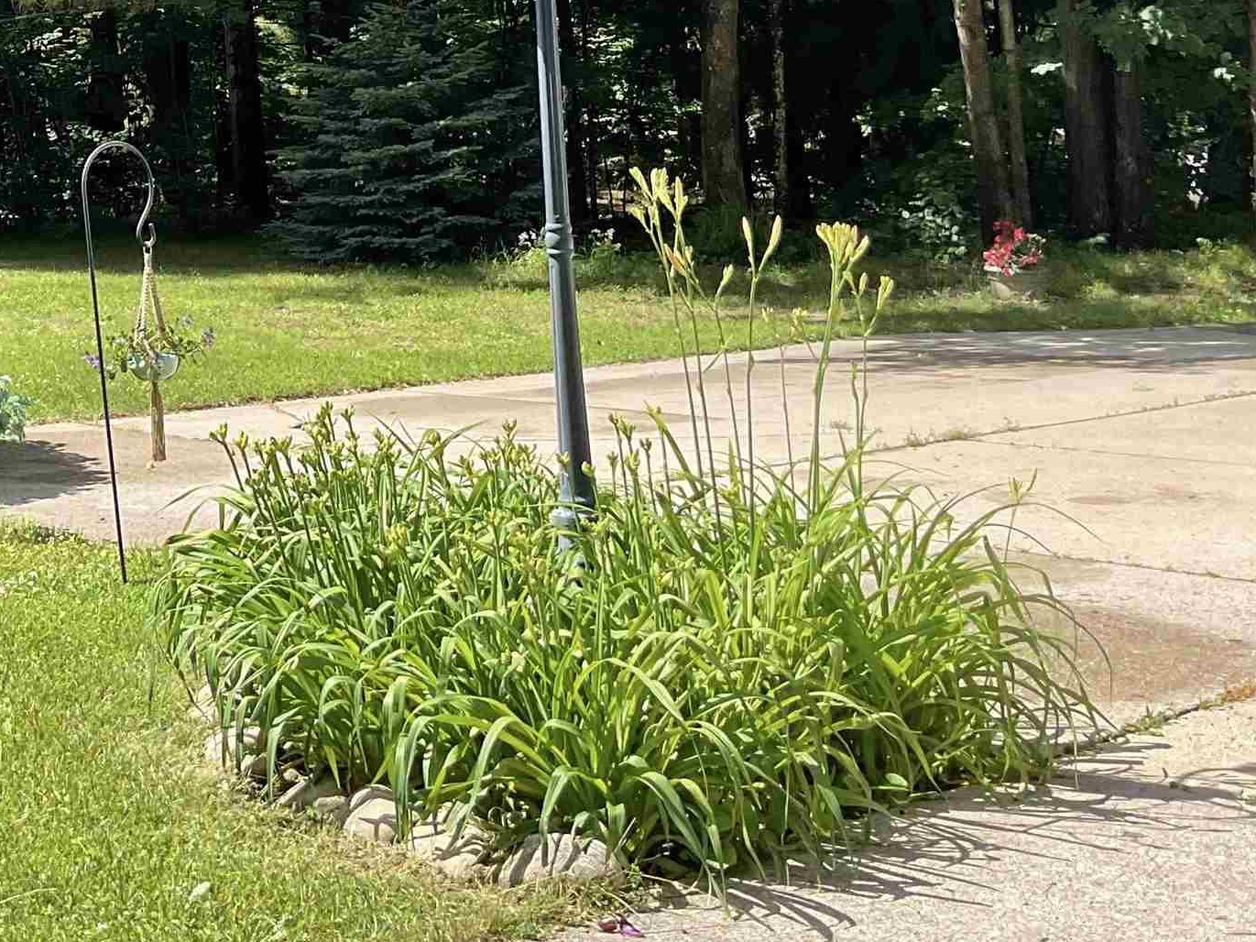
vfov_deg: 21.5
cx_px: -18
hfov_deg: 27.9
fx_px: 2358
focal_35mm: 65
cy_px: -75
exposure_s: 1/415
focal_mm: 3
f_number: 1.8
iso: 16
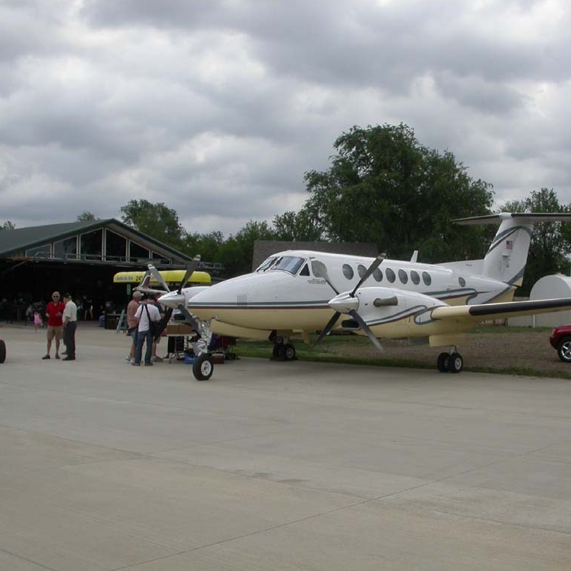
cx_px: 356
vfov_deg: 37.6
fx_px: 840
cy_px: 285
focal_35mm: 45
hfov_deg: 37.3
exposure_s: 1/393
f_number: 6.7
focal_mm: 7.85
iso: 100
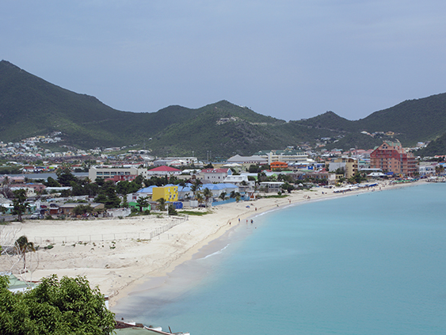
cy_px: 173
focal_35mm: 81
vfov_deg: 18.3
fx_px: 1039
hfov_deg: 24.2
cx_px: 248
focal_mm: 45
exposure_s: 1/800
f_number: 7.1
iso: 100
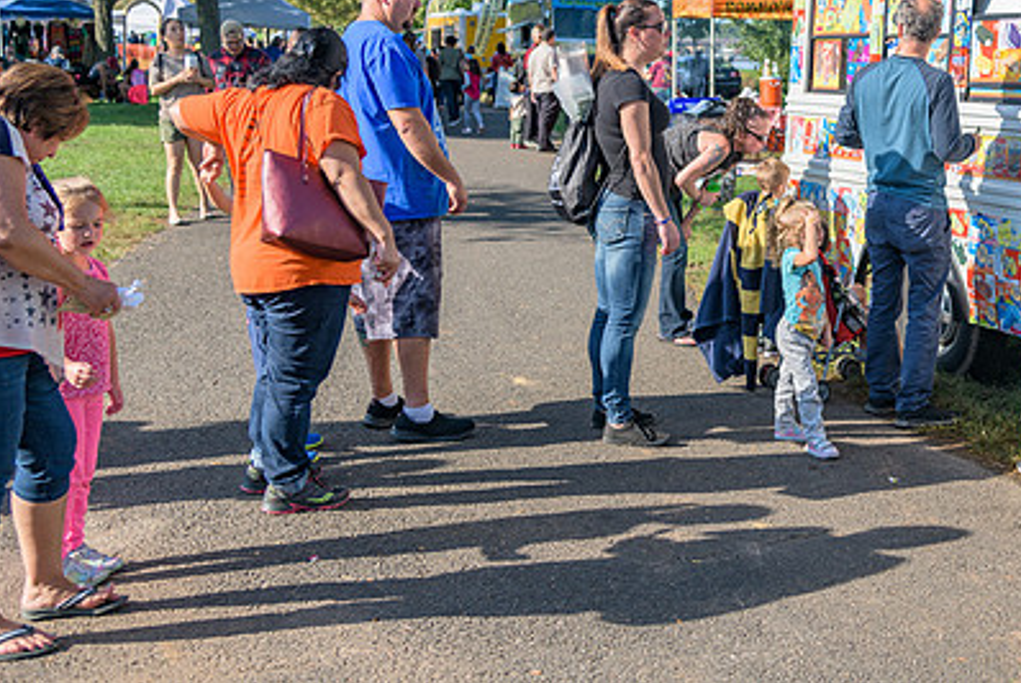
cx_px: 711
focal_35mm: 51
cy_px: 189
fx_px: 1447
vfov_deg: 26.3
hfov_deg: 38.3
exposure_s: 1/200
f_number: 4
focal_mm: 35
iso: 64
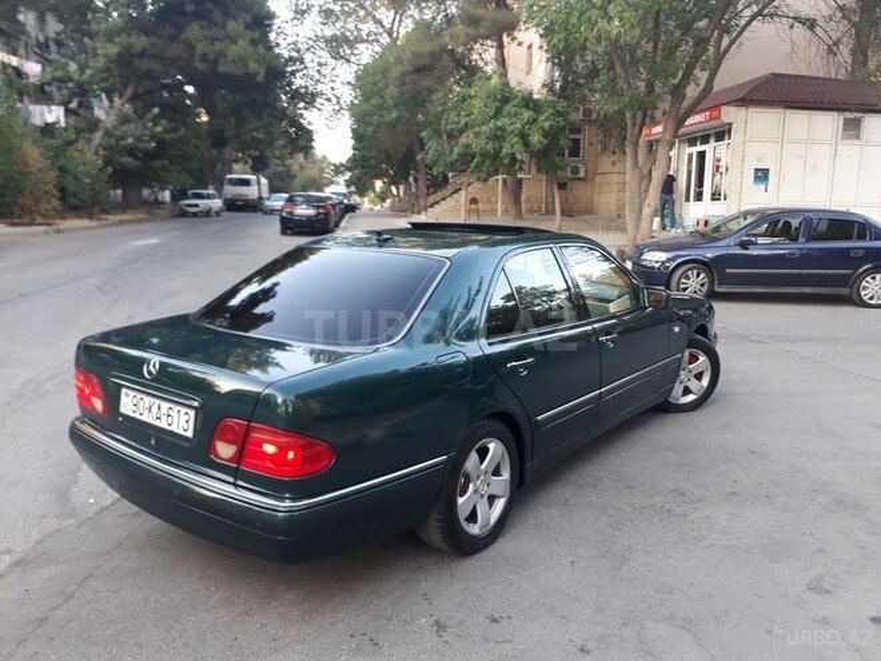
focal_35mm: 27
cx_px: 440
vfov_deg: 51.4
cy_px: 330
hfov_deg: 65.3
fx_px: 687
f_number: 1.9
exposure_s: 1/33
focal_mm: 3.6
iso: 50
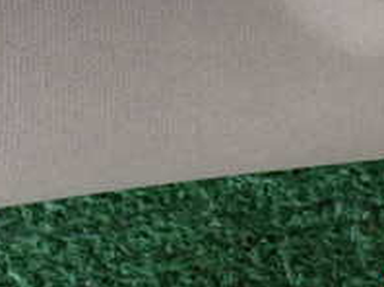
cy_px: -128
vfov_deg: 14.3
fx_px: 1075
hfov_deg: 20.2
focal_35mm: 97
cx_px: 246
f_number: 2.4
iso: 400
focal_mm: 5.79
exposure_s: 1/30
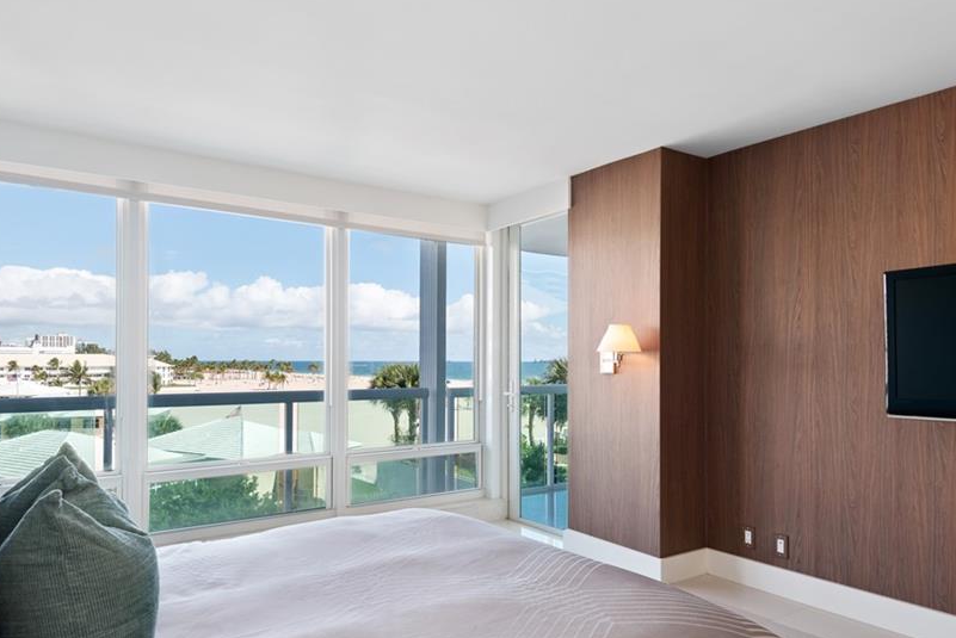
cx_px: 440
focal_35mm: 23
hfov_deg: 75.9
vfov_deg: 55.1
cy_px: 343
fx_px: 611
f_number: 8
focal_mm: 18
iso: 250
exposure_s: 1/30
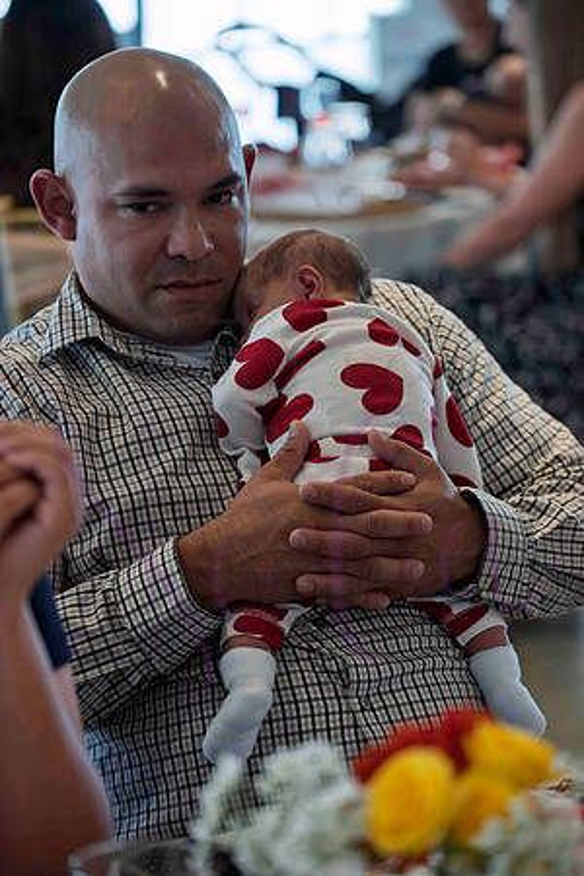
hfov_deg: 11.4
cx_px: 292
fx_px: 2920
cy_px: 438
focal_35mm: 120
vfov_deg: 17.1
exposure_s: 1/320
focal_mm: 120
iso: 1600
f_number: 4
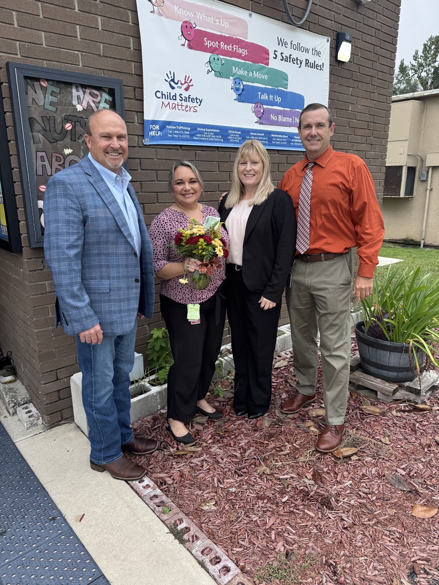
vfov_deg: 71.6
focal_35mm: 24
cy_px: 292
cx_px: 220
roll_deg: +1.0
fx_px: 406
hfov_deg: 56.8
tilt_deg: -14.9
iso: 80
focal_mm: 6.76
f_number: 1.78
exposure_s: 1/535
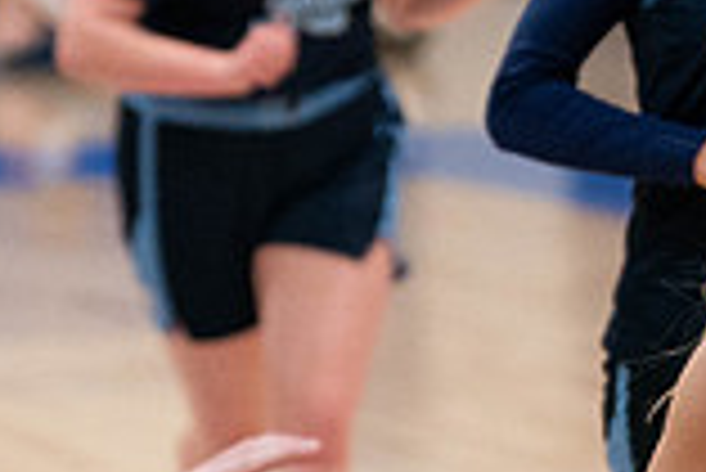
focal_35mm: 564
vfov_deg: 2.4
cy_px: 384
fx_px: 11071
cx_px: 886
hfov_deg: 3.6
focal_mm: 118
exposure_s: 1/1000
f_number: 2.8
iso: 4000
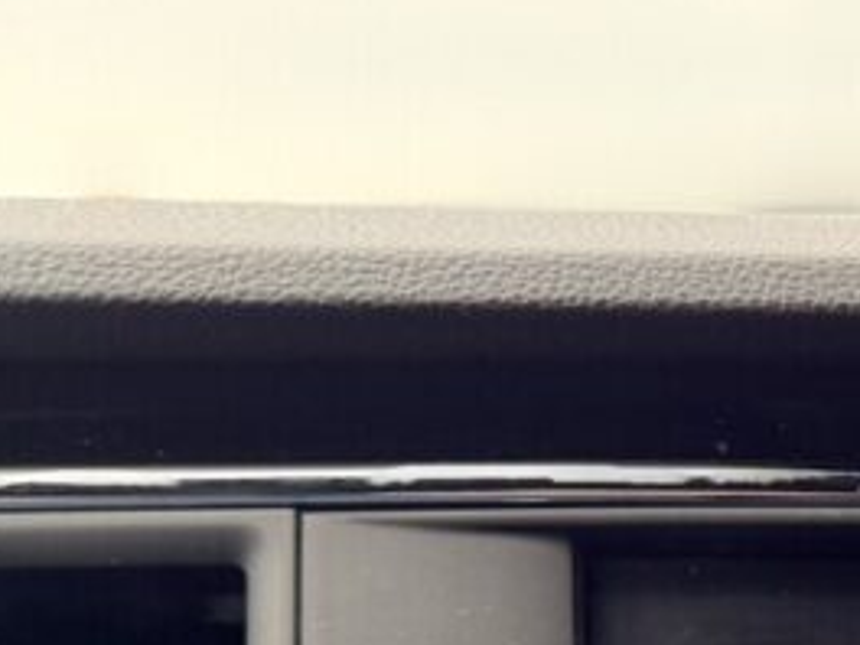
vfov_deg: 14.6
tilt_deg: -13.9
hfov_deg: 17.8
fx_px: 2310
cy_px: 1023
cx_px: 1440
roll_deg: -0.5
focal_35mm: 93
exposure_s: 1/141
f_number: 1.78
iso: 160
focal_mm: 6.76
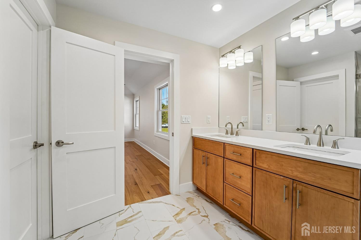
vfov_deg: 81.2
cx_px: 180
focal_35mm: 14
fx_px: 140
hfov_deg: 104.3
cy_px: 120
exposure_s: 1/60
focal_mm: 14
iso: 400
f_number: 8
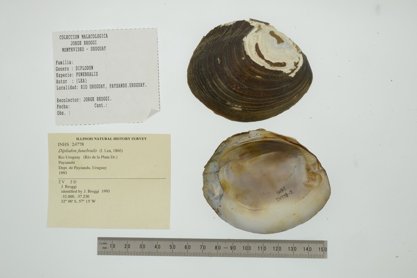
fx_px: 695
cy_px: 139
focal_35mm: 60
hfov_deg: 33.4
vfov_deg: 22.6
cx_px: 208
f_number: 32
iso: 100
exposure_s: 1/10
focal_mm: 60
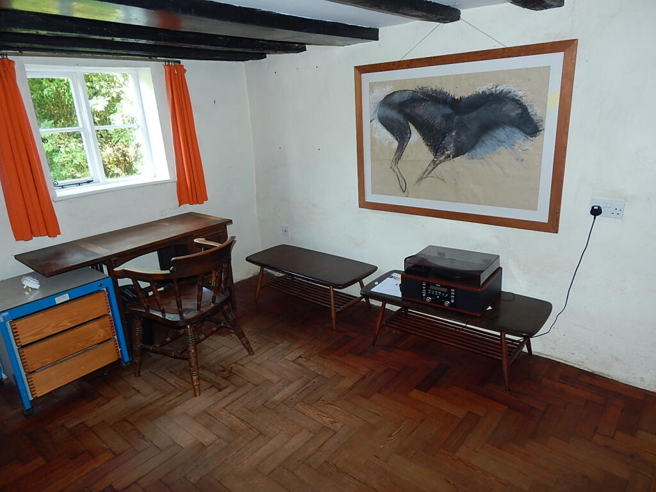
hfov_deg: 76.4
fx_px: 417
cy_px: 246
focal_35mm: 22
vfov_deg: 61.1
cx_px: 328
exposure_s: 1/30
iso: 125
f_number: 3
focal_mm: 4
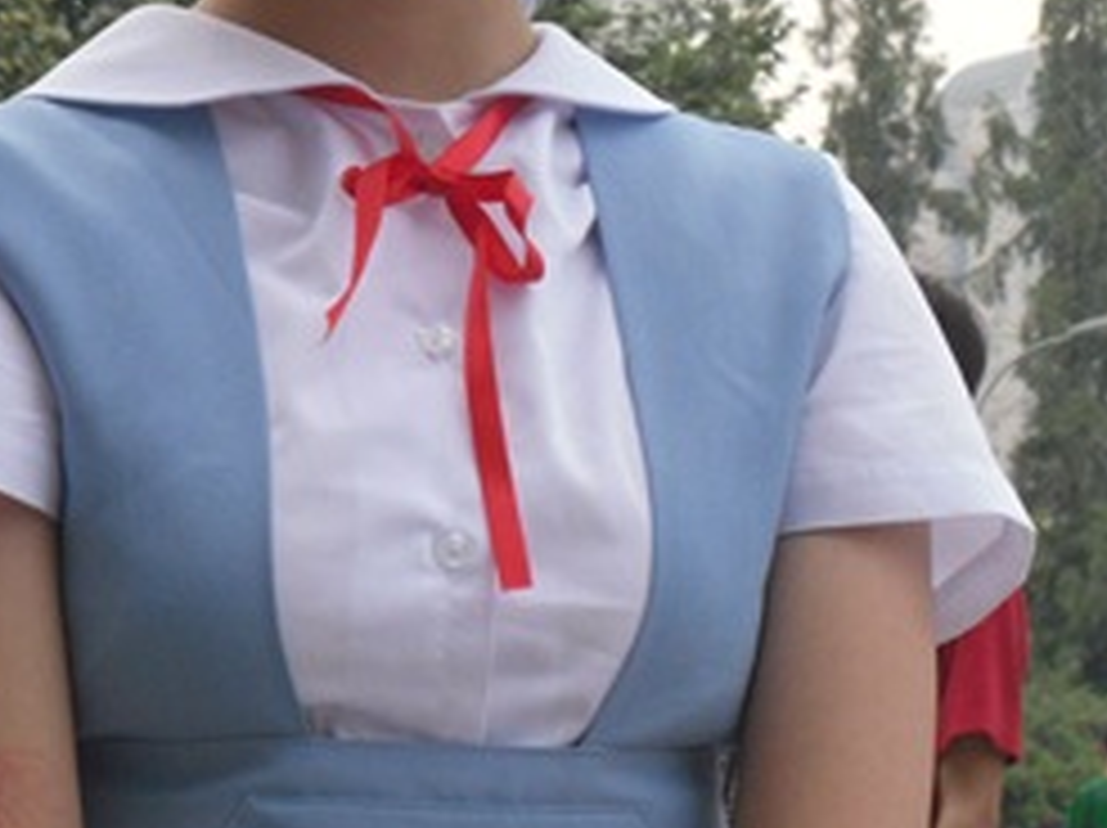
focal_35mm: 224
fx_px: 7156
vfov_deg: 6.6
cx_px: 400
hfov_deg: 8.8
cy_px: 148
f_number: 4.3
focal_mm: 12.16
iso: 100
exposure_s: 1/76
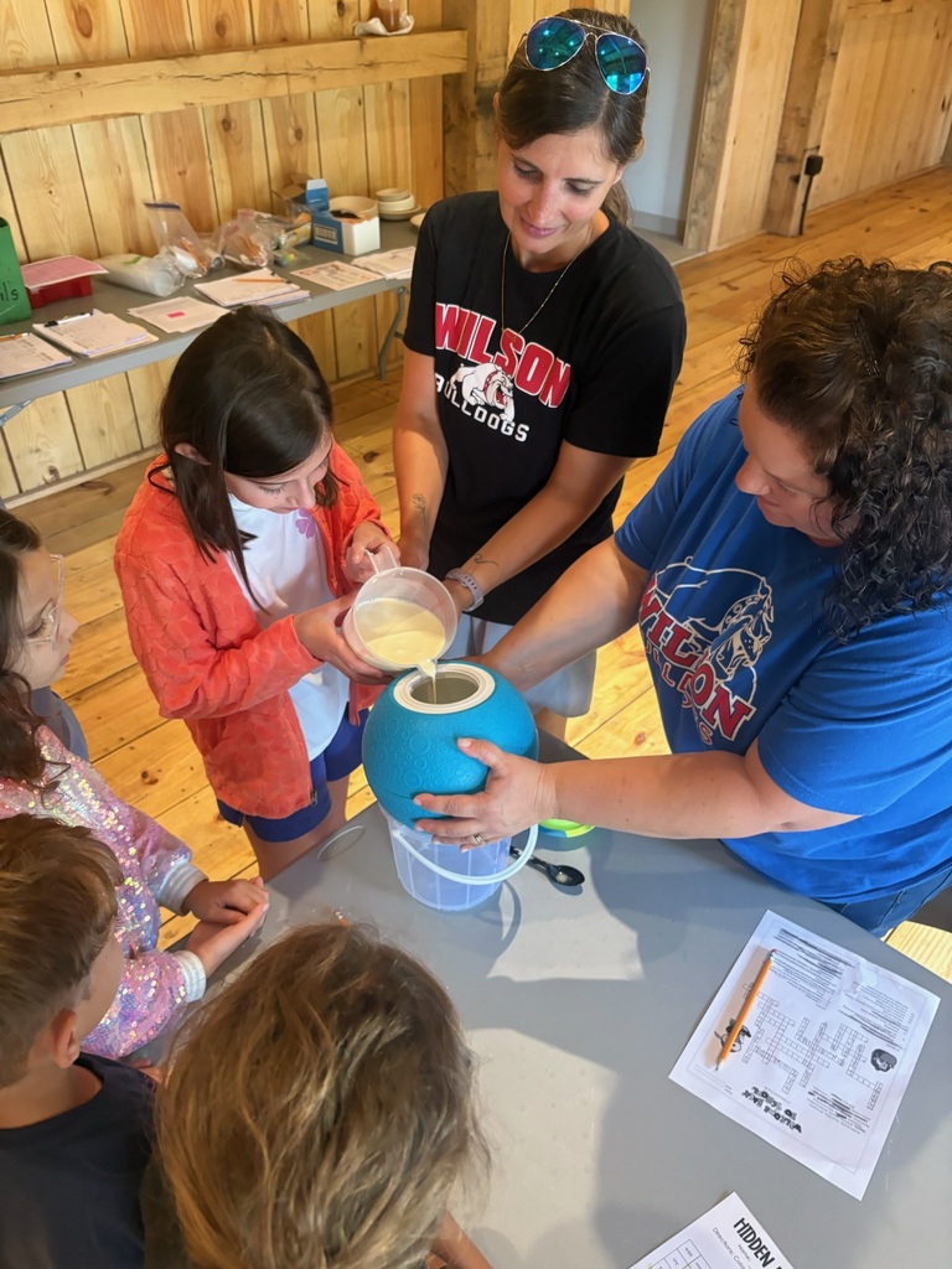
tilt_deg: -34.7
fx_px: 953
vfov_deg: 67.3
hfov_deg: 53.1
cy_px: 634
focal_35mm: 26
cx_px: 476
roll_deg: +0.6
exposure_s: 1/60
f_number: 1.6
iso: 400
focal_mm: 5.96
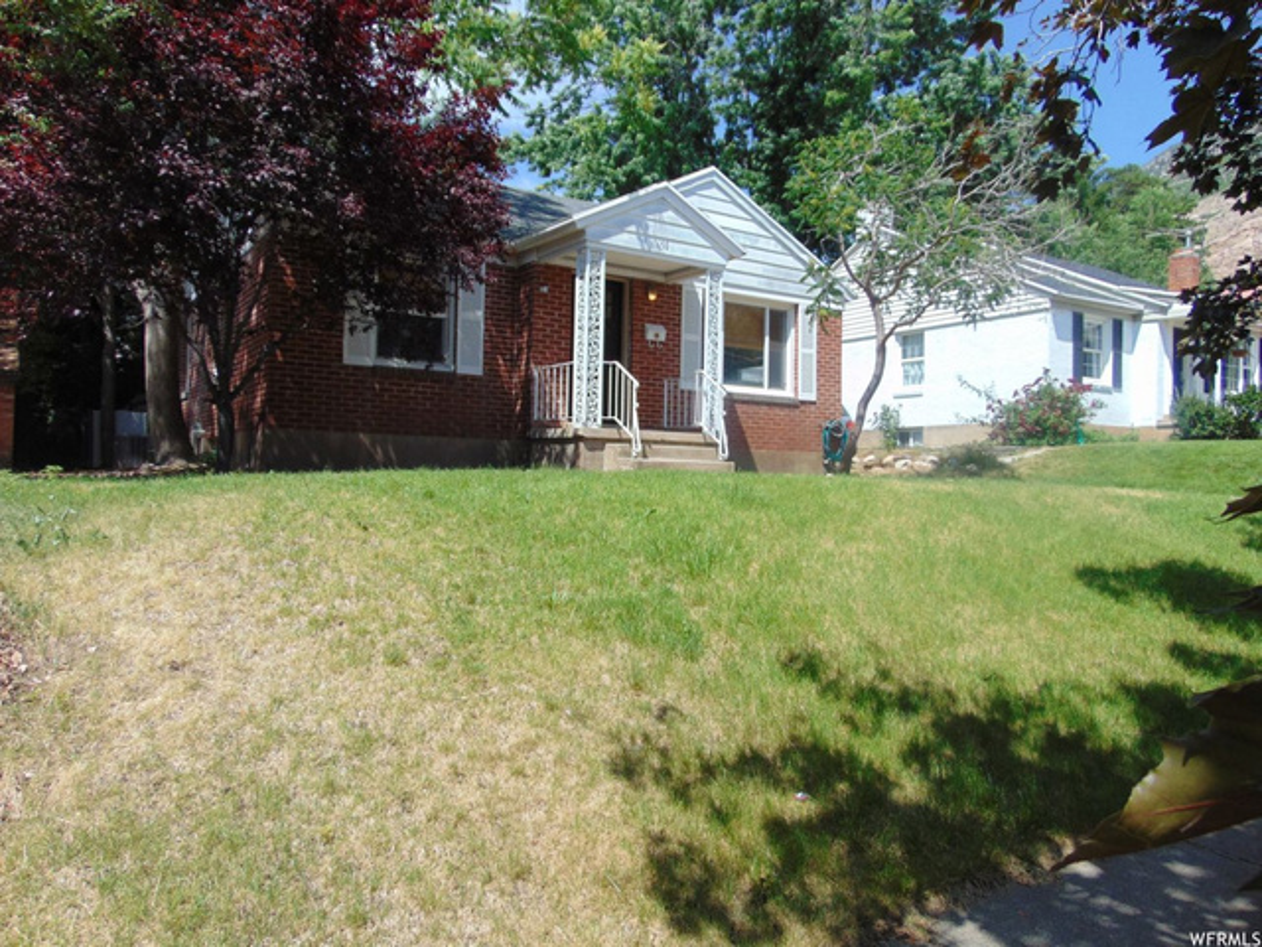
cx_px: 631
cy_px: 474
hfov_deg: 69.4
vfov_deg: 54.9
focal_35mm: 25
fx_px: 911
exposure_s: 1/800
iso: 80
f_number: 3
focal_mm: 4.5
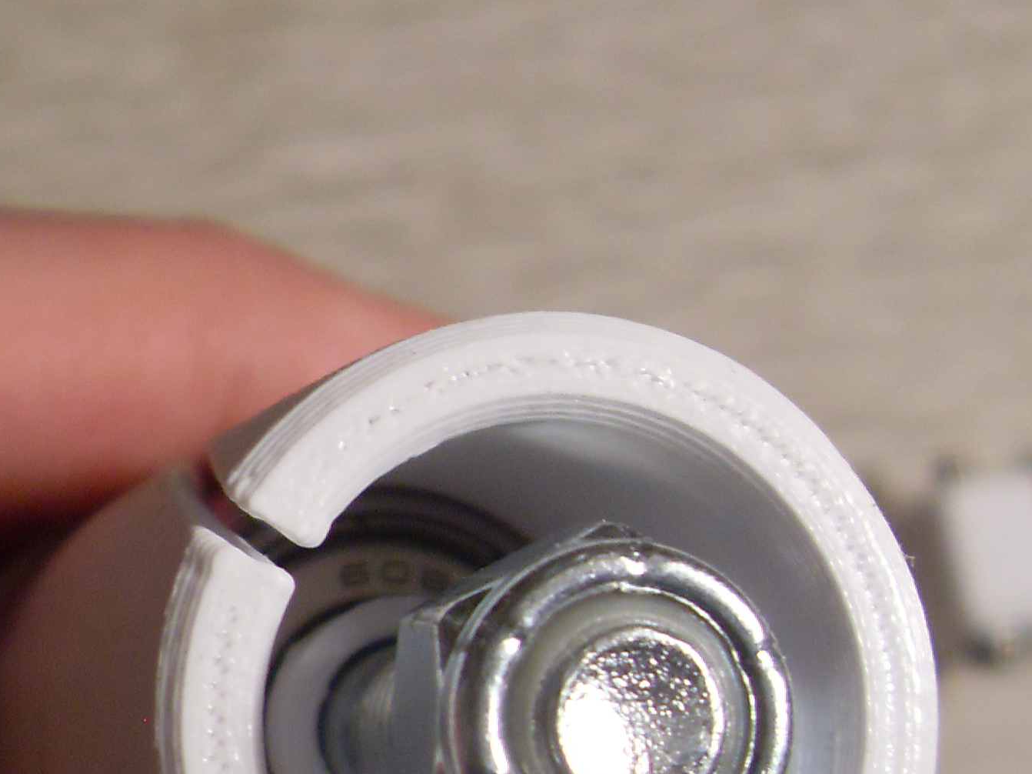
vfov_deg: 16.2
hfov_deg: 21.6
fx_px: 2683
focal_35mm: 90
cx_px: 251
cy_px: 682
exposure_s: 1/45
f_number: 2.8
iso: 200
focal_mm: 6.3
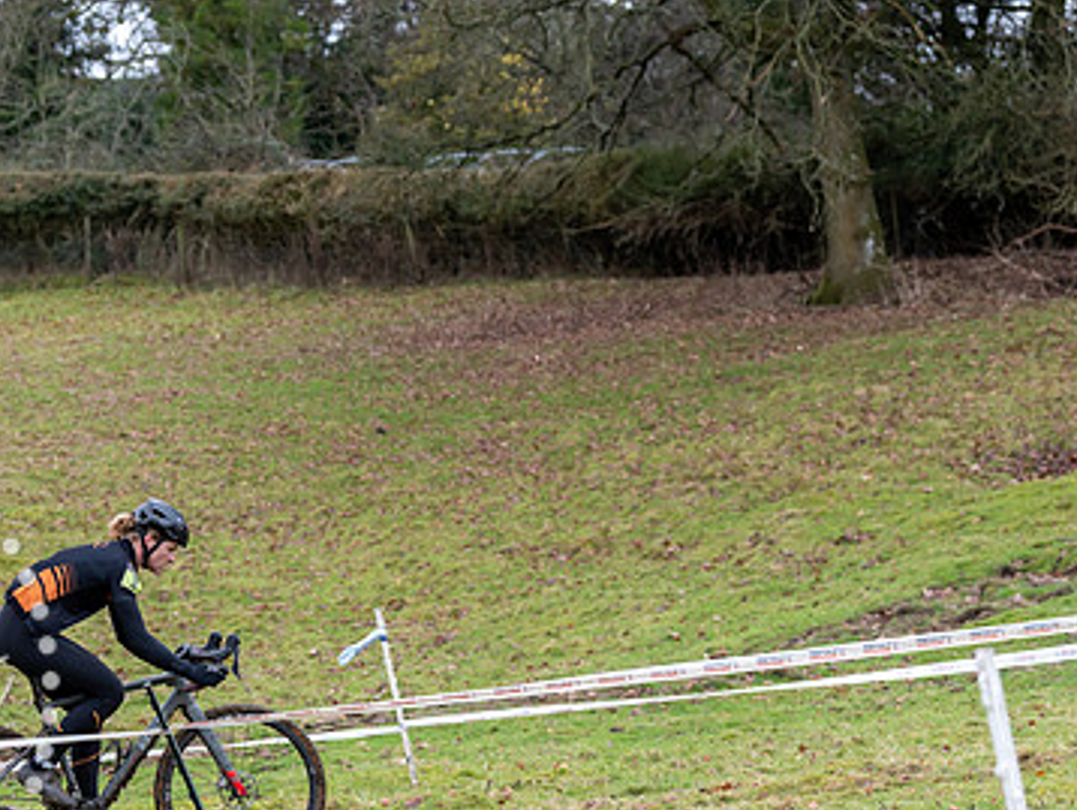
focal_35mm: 109
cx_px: 244
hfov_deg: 17.9
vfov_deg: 13.6
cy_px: 531
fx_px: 3394
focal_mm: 70
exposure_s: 1/1000
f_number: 3.2
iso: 1250
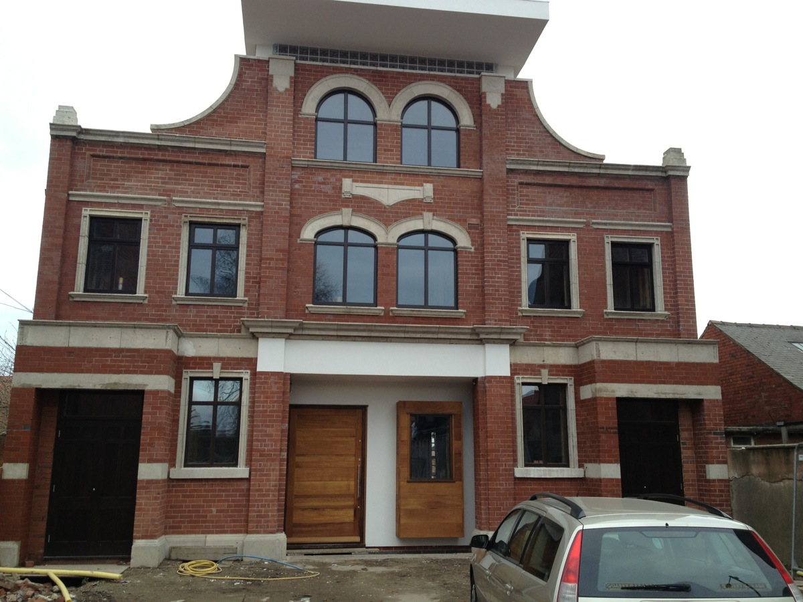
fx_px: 812
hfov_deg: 52.6
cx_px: 402
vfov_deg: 40.7
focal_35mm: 35
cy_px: 301
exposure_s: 1/134
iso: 50
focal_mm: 4.28
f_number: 2.4
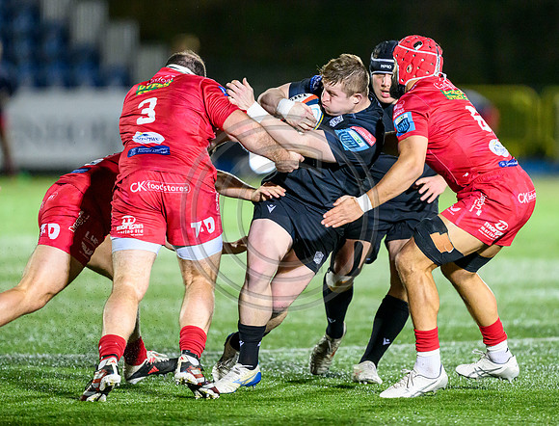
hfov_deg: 4.0
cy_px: 205
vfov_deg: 3.0
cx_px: 295
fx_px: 8081
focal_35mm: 497
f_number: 2.8
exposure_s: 1/1250
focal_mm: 400
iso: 10000
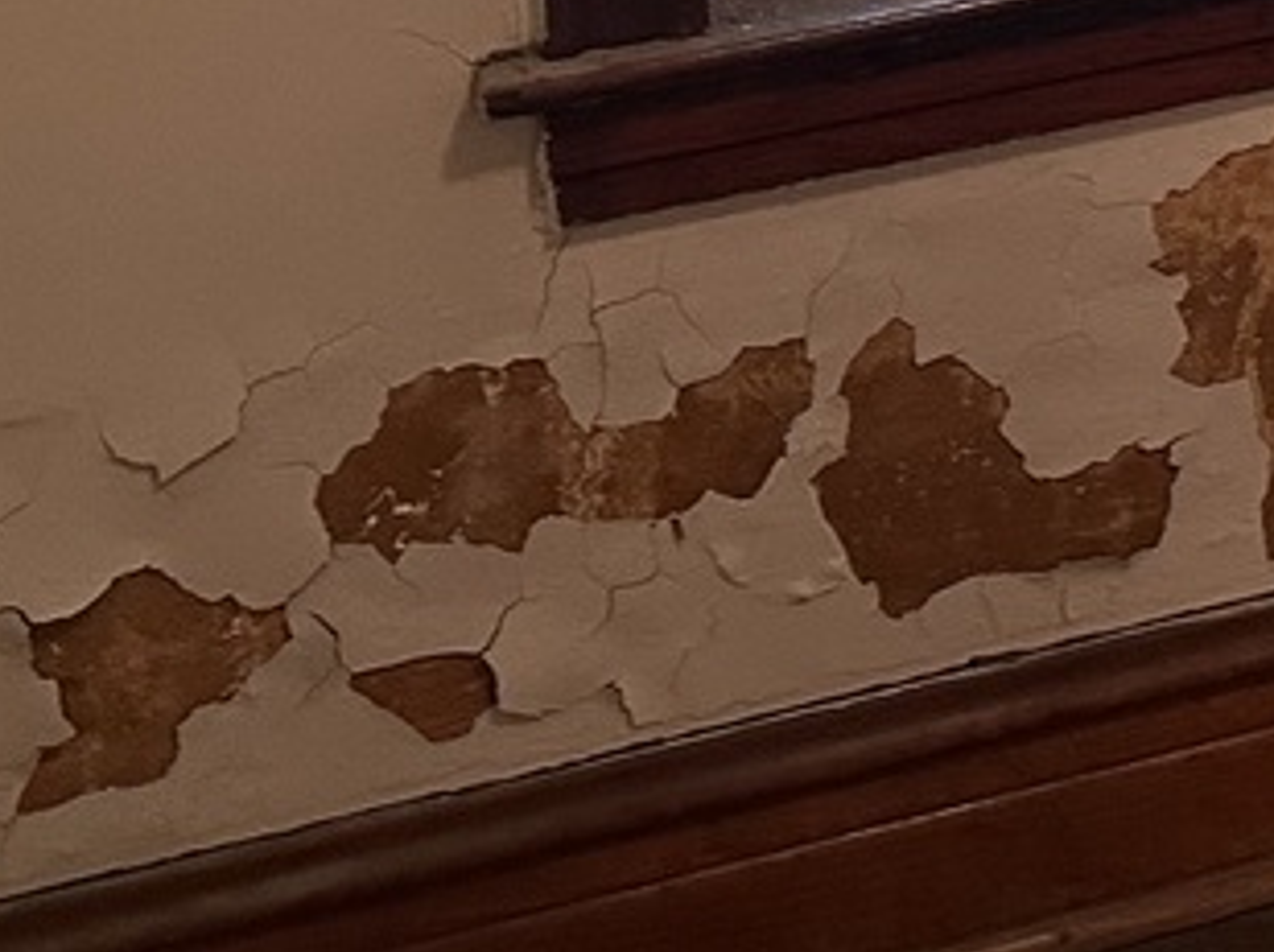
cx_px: 1789
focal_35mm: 112
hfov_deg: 16.4
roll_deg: +1.8
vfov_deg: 11.2
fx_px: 4117
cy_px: -1269
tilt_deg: -4.5
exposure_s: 1/120
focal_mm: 6.86
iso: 200
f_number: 1.78
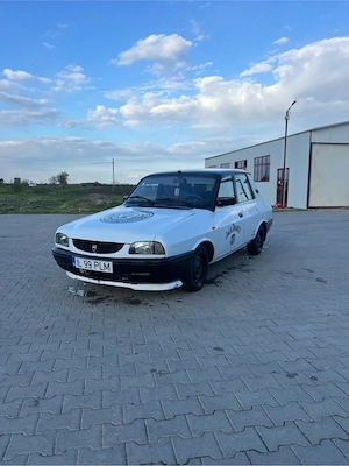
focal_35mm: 26
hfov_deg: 53.1
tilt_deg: -7.3
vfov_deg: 67.3
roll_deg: +0.4
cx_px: 174
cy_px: 233
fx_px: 350
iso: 50
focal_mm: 5.7
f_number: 1.5
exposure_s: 1/1779
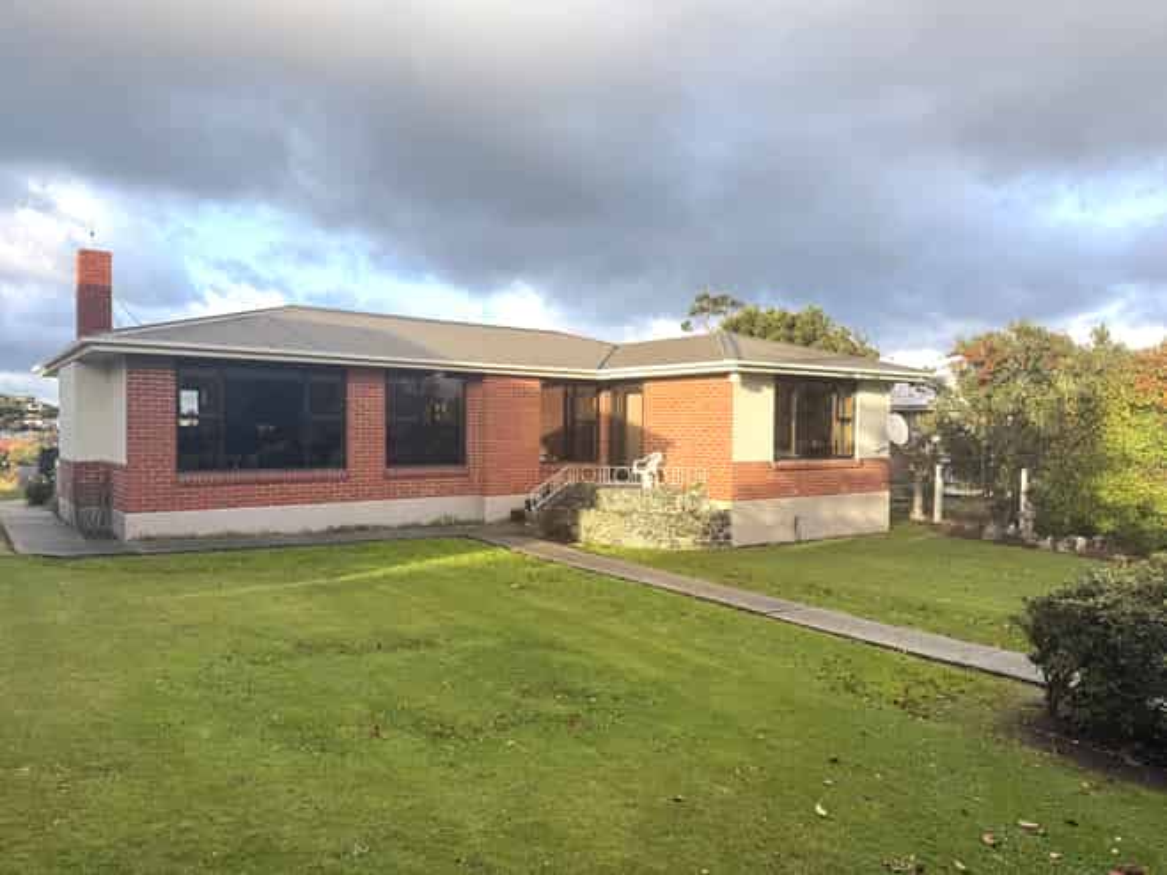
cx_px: 584
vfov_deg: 56.8
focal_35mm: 24
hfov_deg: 71.6
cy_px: 438
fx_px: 809
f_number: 1.78
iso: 80
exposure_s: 1/702
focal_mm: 6.76
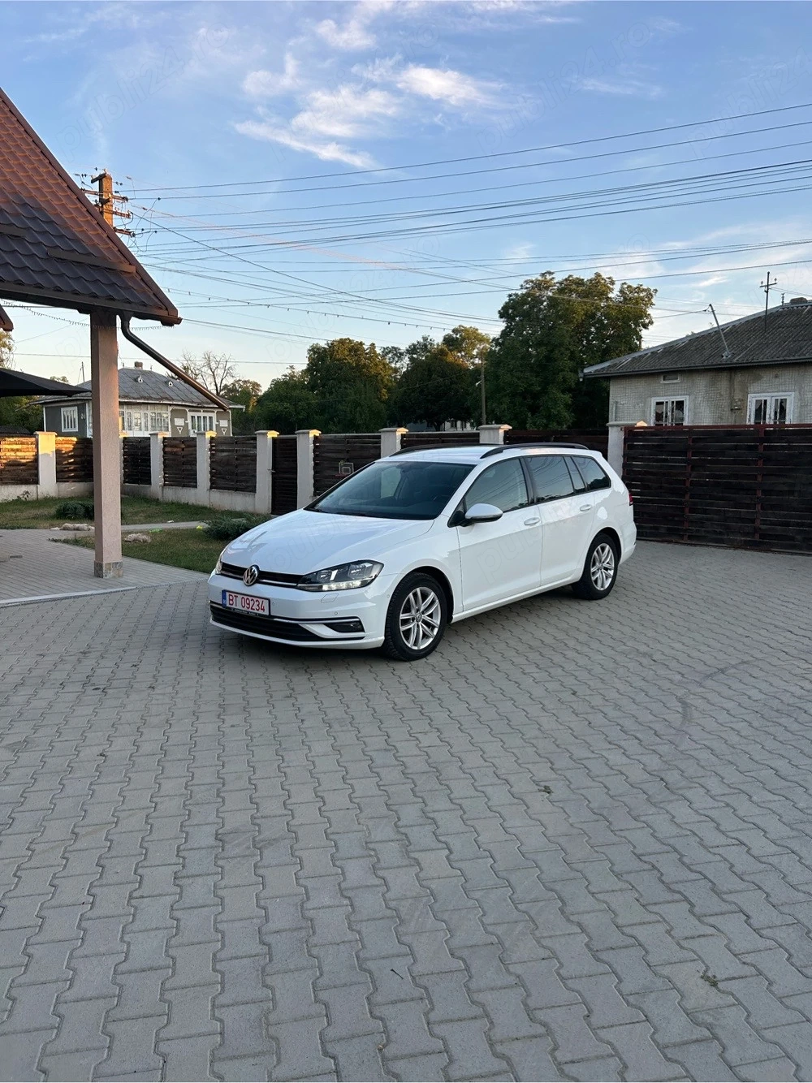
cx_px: 406
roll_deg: -0.5
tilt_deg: -4.4
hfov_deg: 53.0
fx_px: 813
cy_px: 542
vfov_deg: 67.3
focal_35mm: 26
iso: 50
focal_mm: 5.7
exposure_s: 1/666
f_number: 1.5
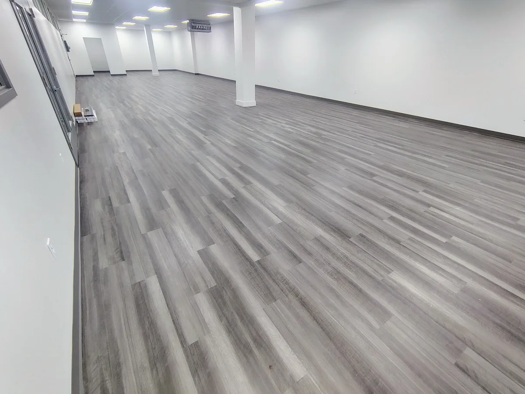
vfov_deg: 78.1
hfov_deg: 94.5
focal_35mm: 16
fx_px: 243
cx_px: 262
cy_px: 197
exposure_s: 1/60
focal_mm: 2.13
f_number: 2.2
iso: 277
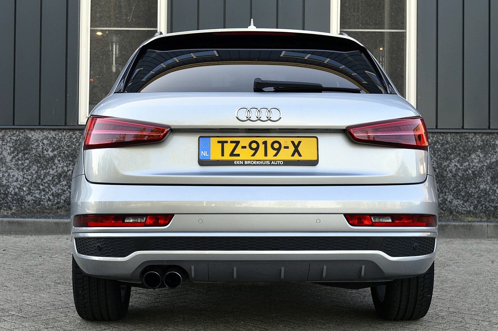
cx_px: 249
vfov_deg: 22.6
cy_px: 166
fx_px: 829
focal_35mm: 60
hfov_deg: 33.4
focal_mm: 40
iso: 400
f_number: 9
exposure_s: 1/125
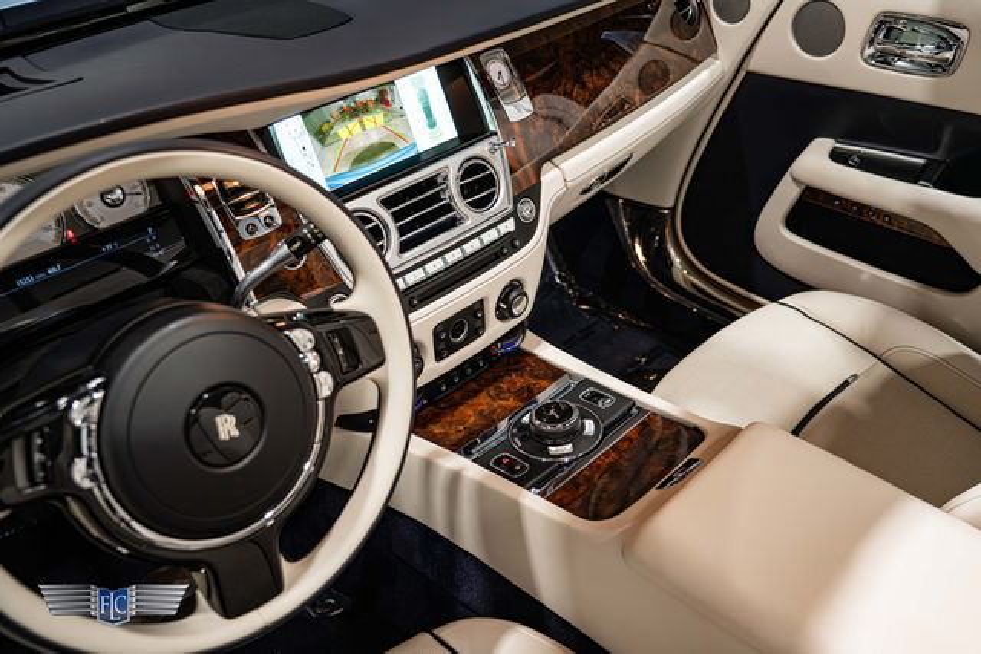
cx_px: 490
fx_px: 899
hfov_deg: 57.2
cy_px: 327
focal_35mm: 33
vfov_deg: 40.0
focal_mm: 33
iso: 1600
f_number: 4
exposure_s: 1/50
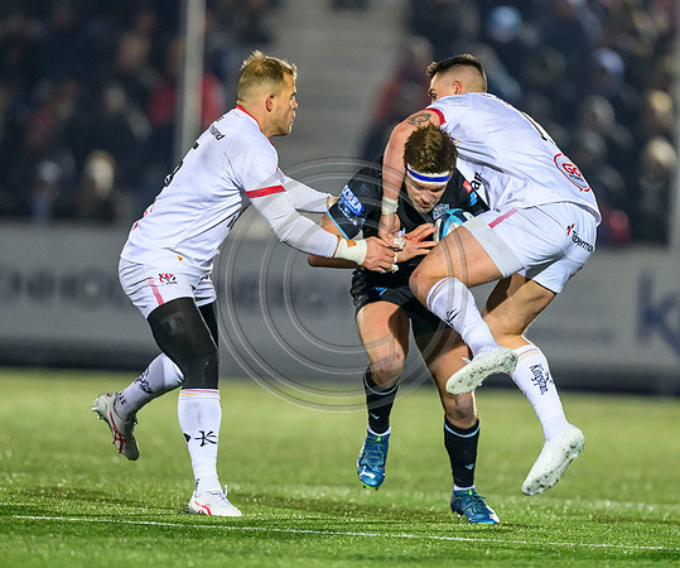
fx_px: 14891
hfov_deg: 2.6
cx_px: 366
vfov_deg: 2.2
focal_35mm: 727
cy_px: 335
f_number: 3.2
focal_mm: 400
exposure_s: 1/1250
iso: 6400
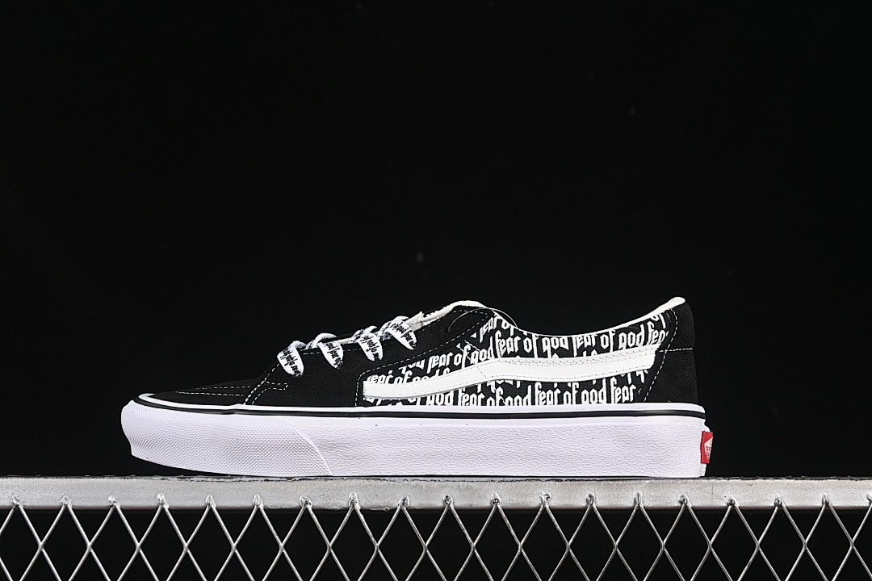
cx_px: 436
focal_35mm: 75
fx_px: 1817
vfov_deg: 18.2
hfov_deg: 27.0
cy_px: 290
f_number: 6.3
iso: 160
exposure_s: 1/50
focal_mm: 50
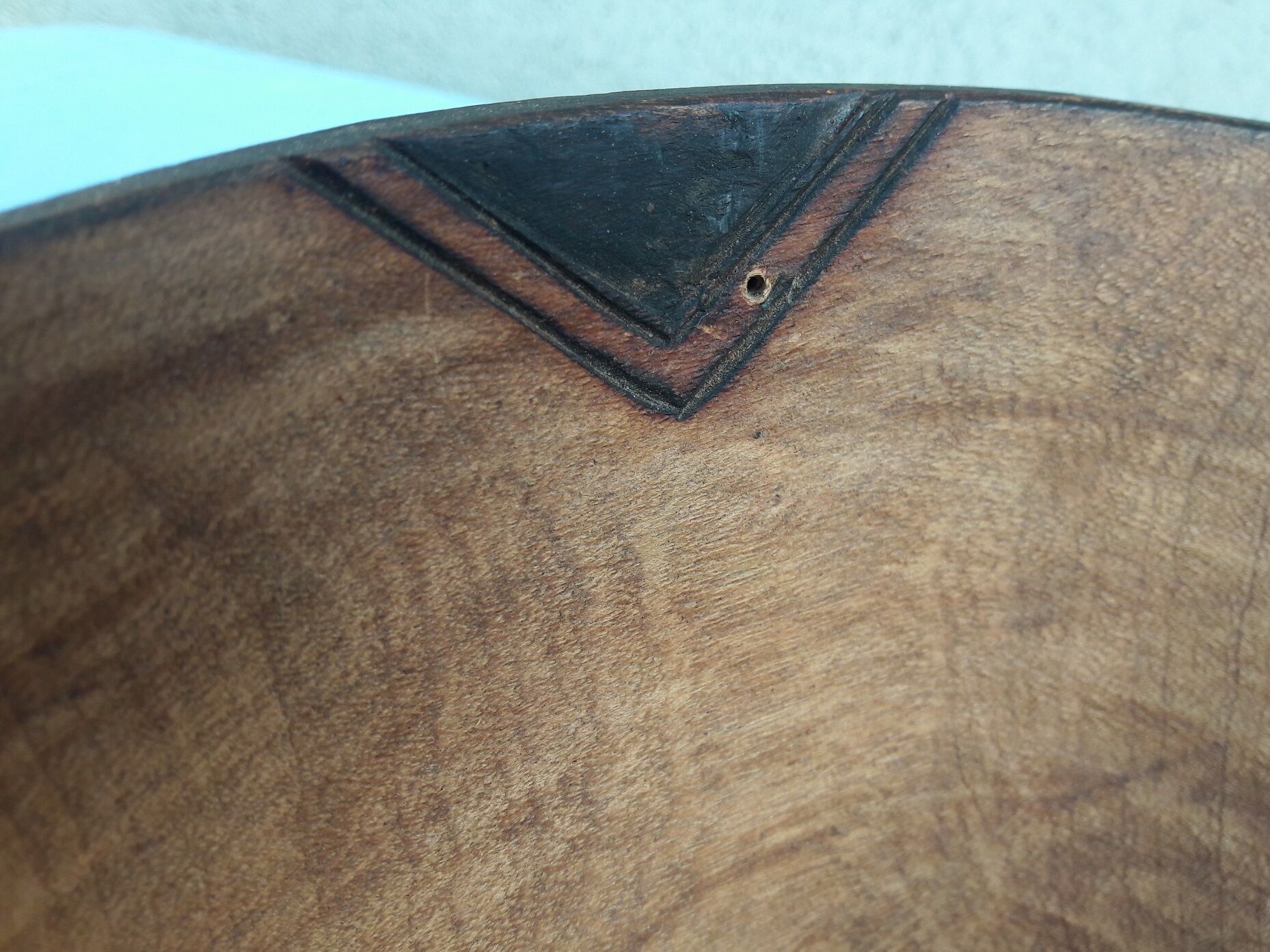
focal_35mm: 28
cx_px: 635
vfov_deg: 49.8
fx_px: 1027
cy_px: 476
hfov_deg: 63.4
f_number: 1.9
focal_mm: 3.7
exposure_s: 1/141
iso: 40
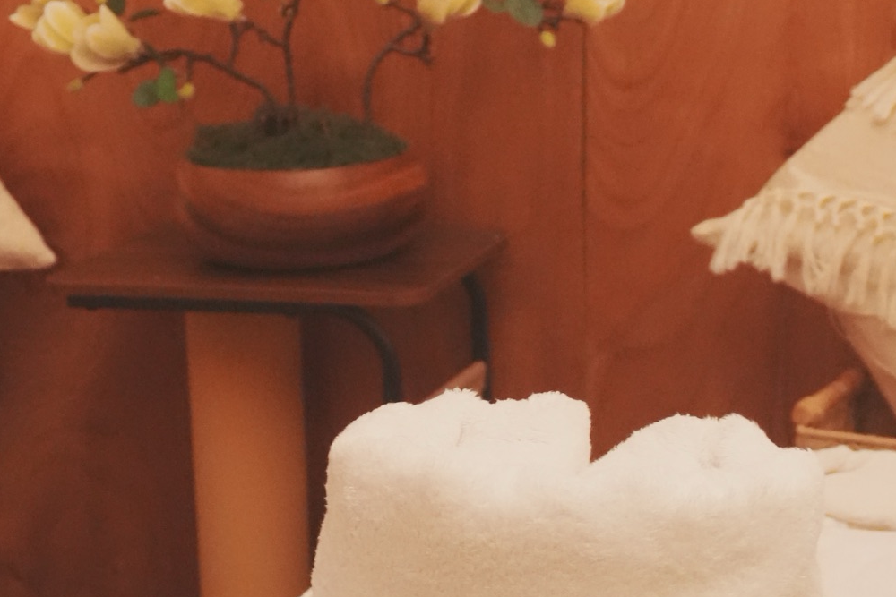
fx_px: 2688
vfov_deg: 12.6
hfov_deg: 18.9
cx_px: 324
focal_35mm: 108
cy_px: 567
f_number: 5
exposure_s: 1/50
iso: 4000
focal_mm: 30
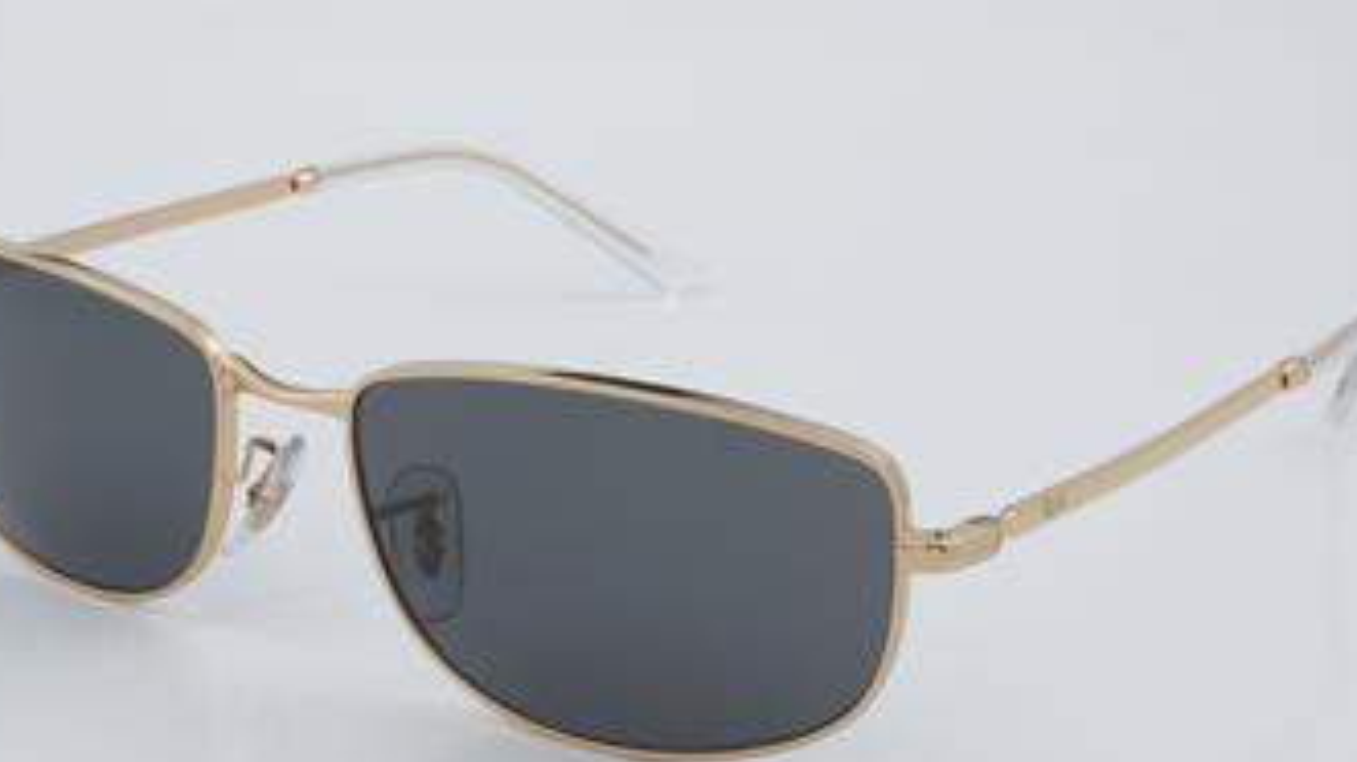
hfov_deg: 22.5
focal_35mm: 95
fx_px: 3417
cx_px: 627
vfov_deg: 12.7
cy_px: 442
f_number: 32
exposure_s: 1/4
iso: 100
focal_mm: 50
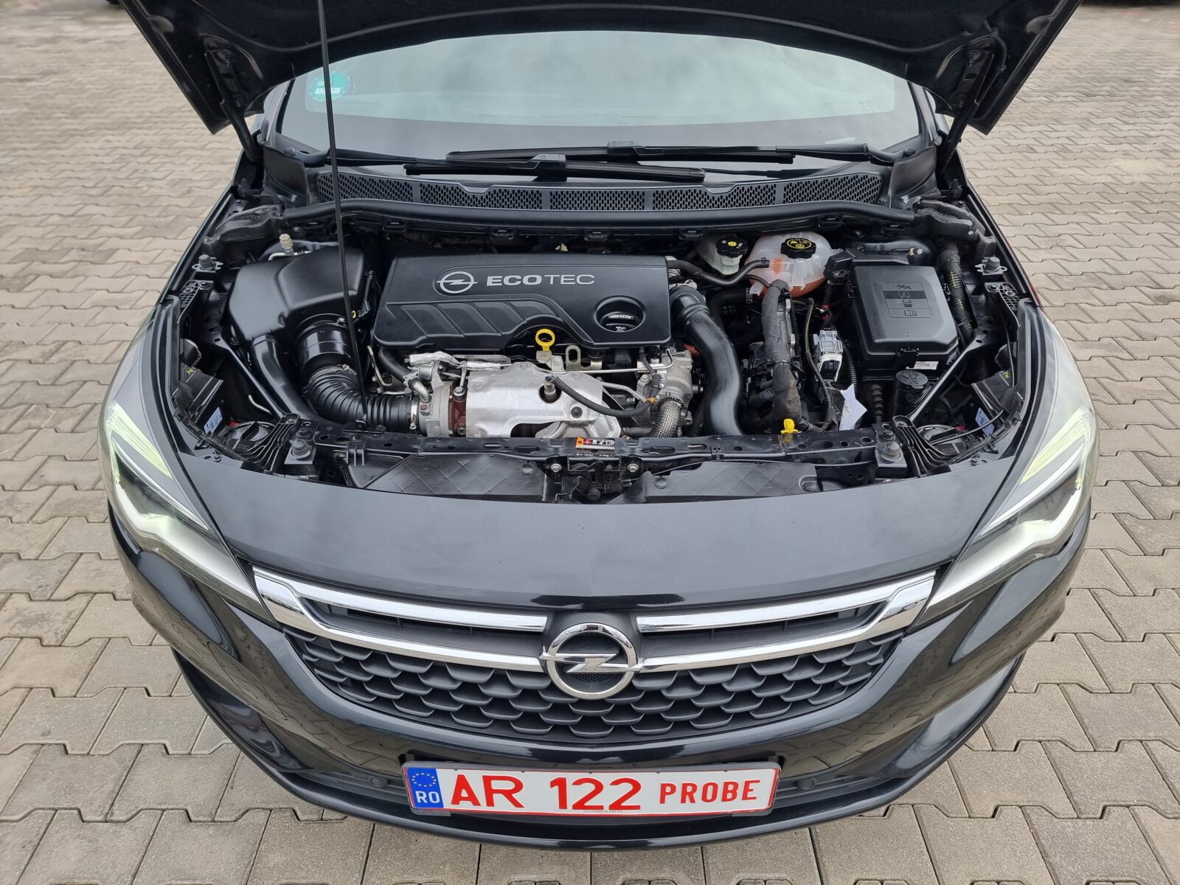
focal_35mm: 24
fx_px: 818
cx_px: 590
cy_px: 442
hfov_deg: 71.6
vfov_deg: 56.8
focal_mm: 6.7
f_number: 1.8
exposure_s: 1/224
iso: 50
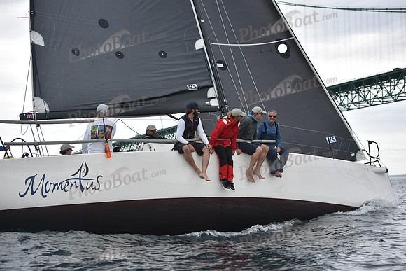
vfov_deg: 19.5
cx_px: 203
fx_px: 790
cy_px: 136
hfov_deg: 28.8
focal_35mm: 70
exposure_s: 1/800
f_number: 4
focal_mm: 70
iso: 250
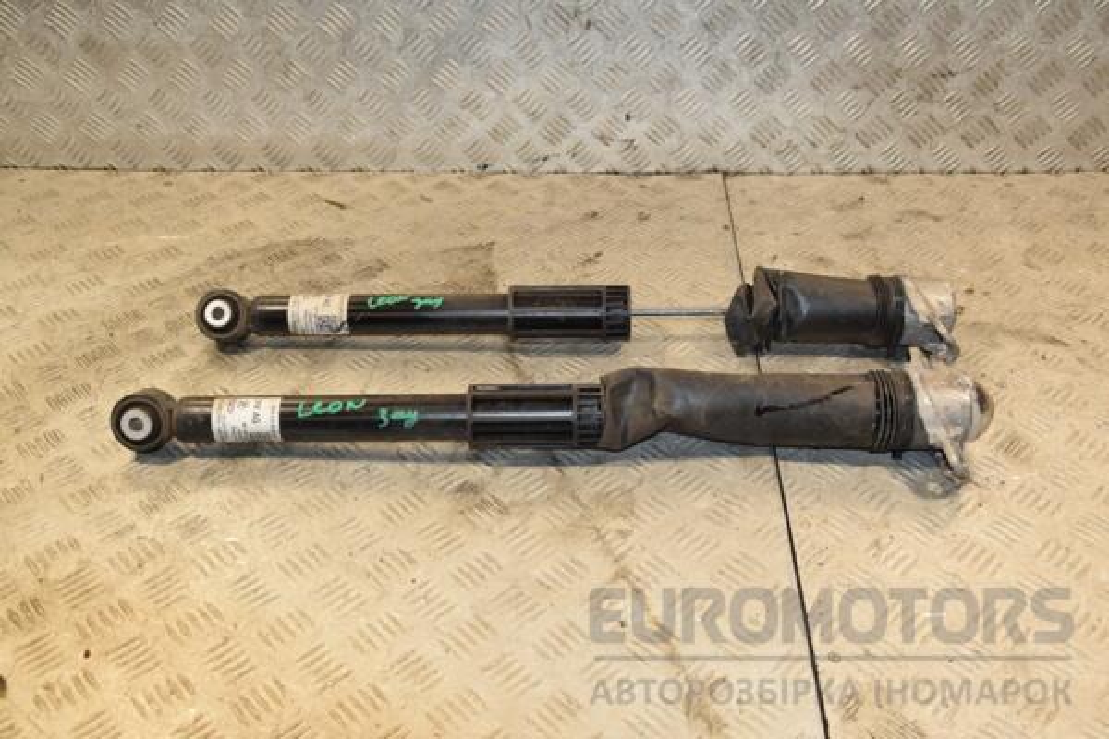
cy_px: 370
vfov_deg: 40.0
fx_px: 1017
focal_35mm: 33
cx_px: 554
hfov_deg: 57.2
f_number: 6.3
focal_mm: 22
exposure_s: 1/200
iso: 800
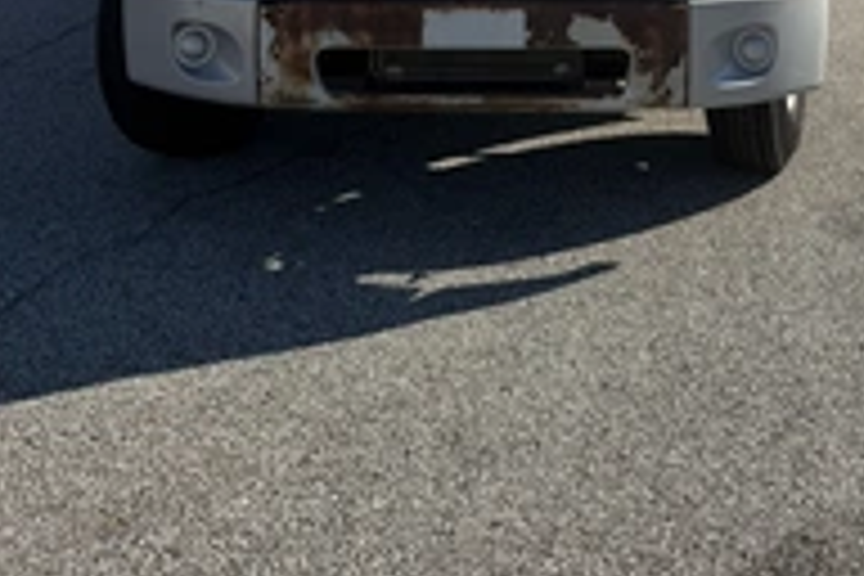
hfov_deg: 38.0
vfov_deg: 22.3
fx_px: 1248
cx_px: 518
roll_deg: -2.0
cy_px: -238
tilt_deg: +1.5
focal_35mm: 52
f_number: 1.78
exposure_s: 1/5714
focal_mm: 6.76
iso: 80
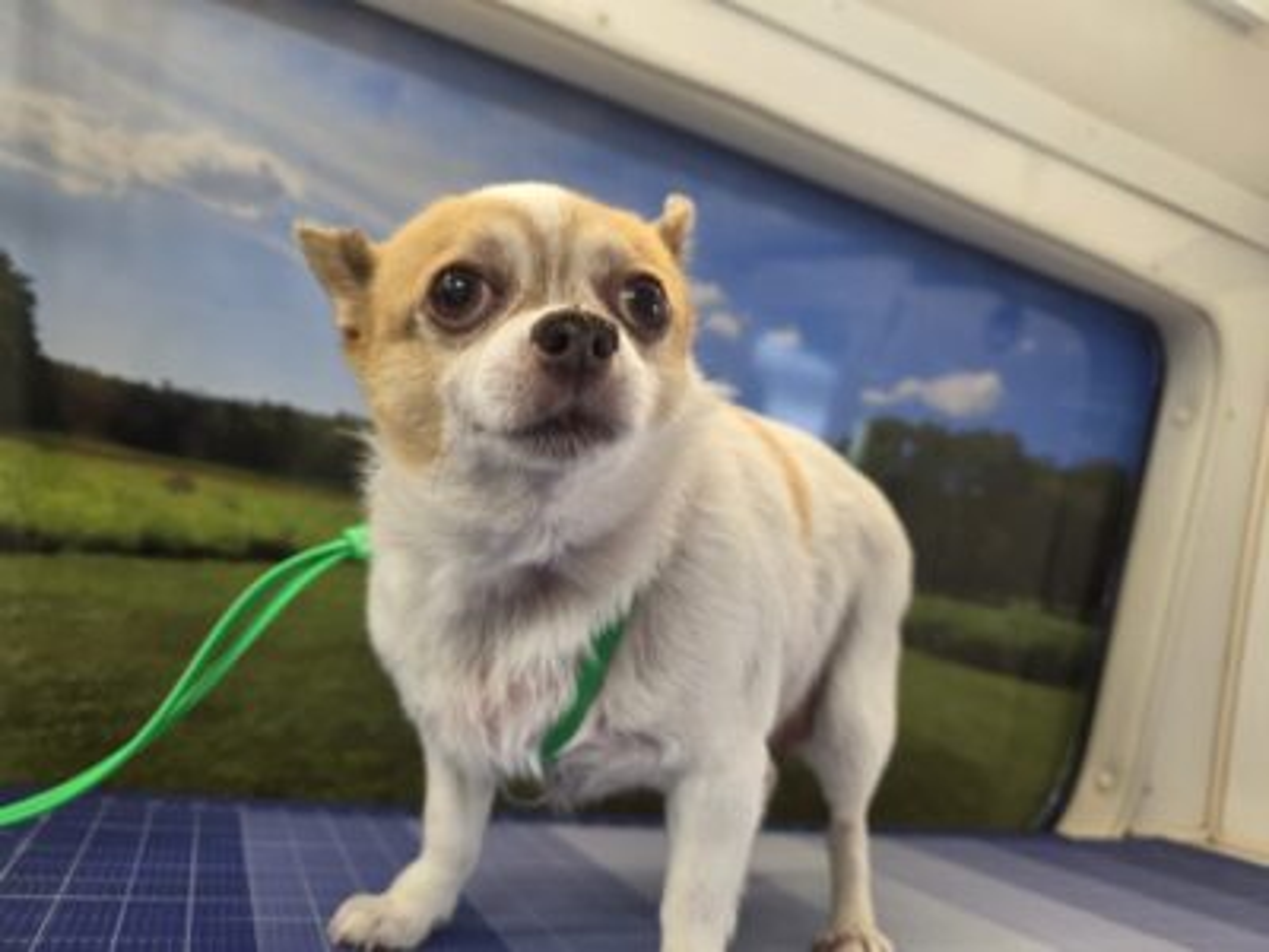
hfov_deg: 73.9
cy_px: 476
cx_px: 634
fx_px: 843
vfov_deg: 58.9
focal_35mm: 23
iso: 200
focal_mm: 6.3
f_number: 1.7
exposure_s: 1/120
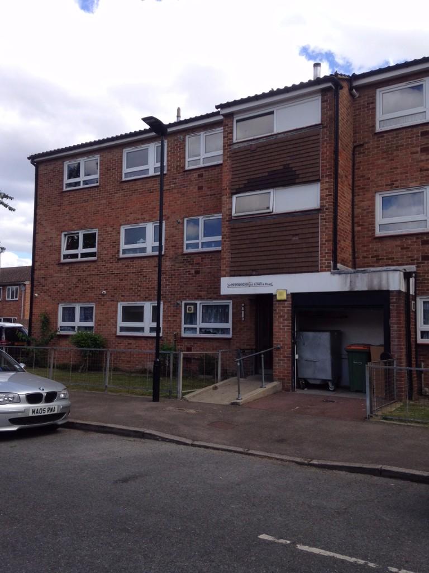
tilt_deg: +3.7
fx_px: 545
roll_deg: -0.9
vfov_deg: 55.4
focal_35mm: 33
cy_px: 286
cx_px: 214
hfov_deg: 42.9
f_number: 2.4
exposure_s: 1/861
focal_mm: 4.12
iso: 50
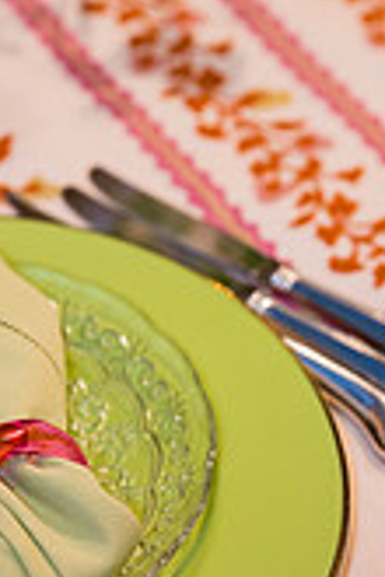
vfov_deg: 13.5
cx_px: -49
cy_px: 24
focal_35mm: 150
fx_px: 2406
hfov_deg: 9.1
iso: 320
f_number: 2.2
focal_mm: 55
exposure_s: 1/125
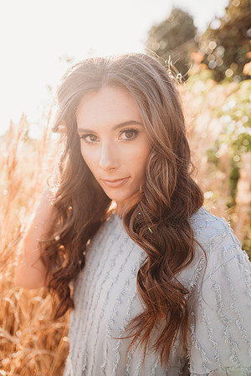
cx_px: 126
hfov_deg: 53.1
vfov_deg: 73.7
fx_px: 251
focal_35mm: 24
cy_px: 188
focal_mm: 24
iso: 100
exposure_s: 1/640
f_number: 2.5
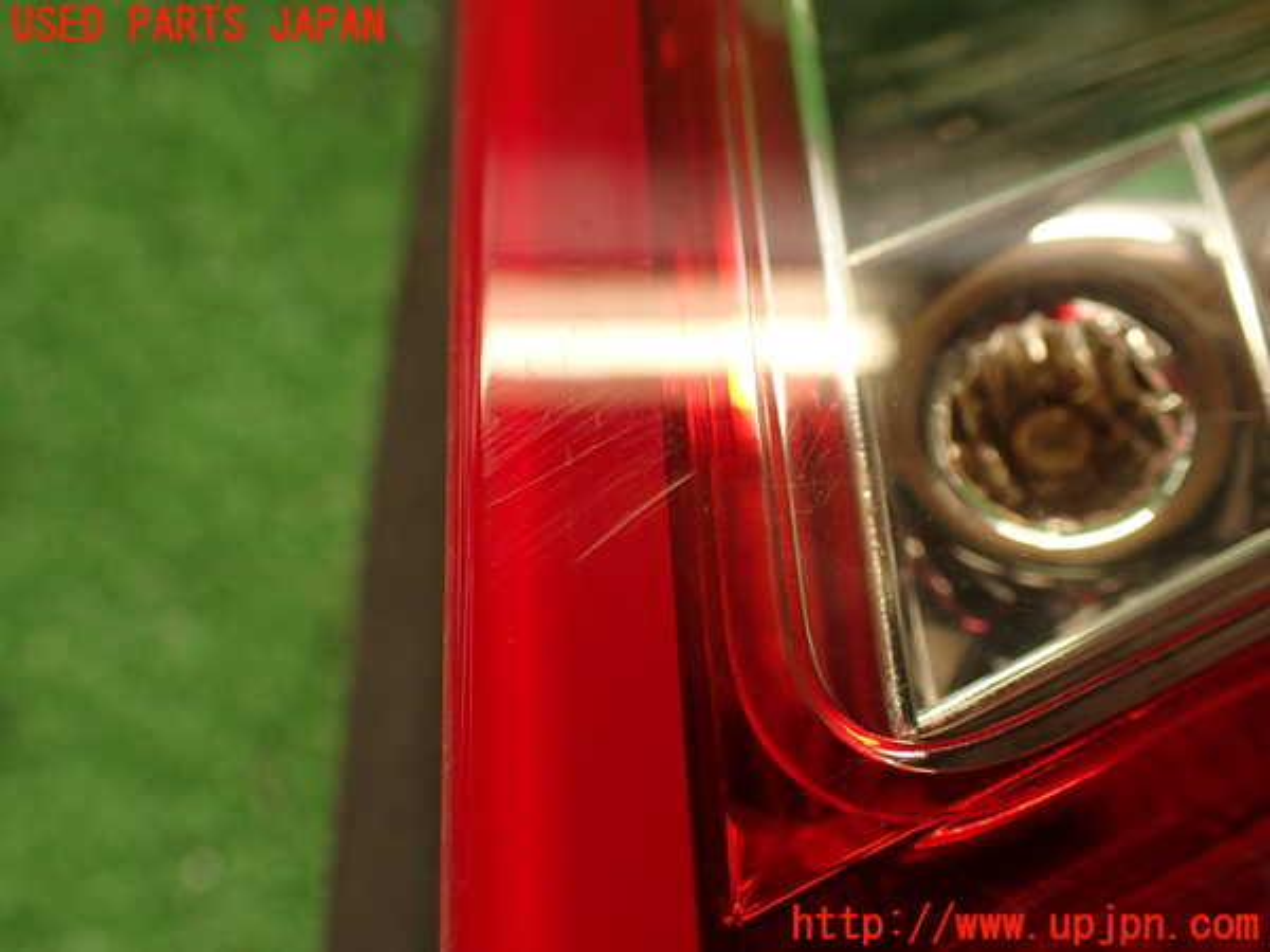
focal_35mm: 32
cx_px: 635
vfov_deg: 44.2
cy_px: 476
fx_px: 1174
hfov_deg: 56.8
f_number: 2.4
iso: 160
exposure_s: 1/60
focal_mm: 5.79
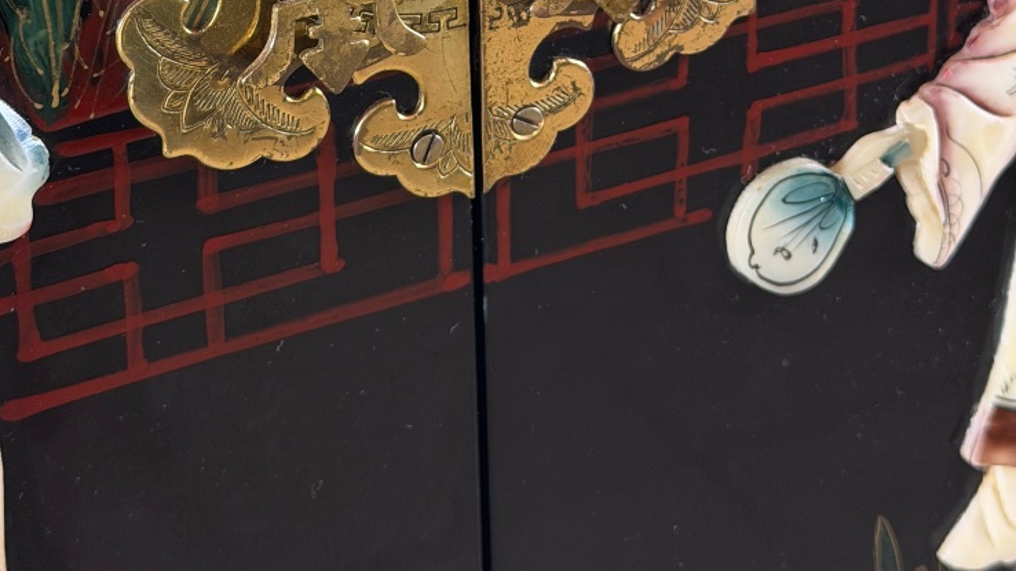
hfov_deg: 25.0
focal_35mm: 85
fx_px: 2290
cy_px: -166
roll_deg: +1.5
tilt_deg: -21.7
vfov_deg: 13.7
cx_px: 441
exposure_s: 1/50
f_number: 1.78
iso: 125
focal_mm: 6.76
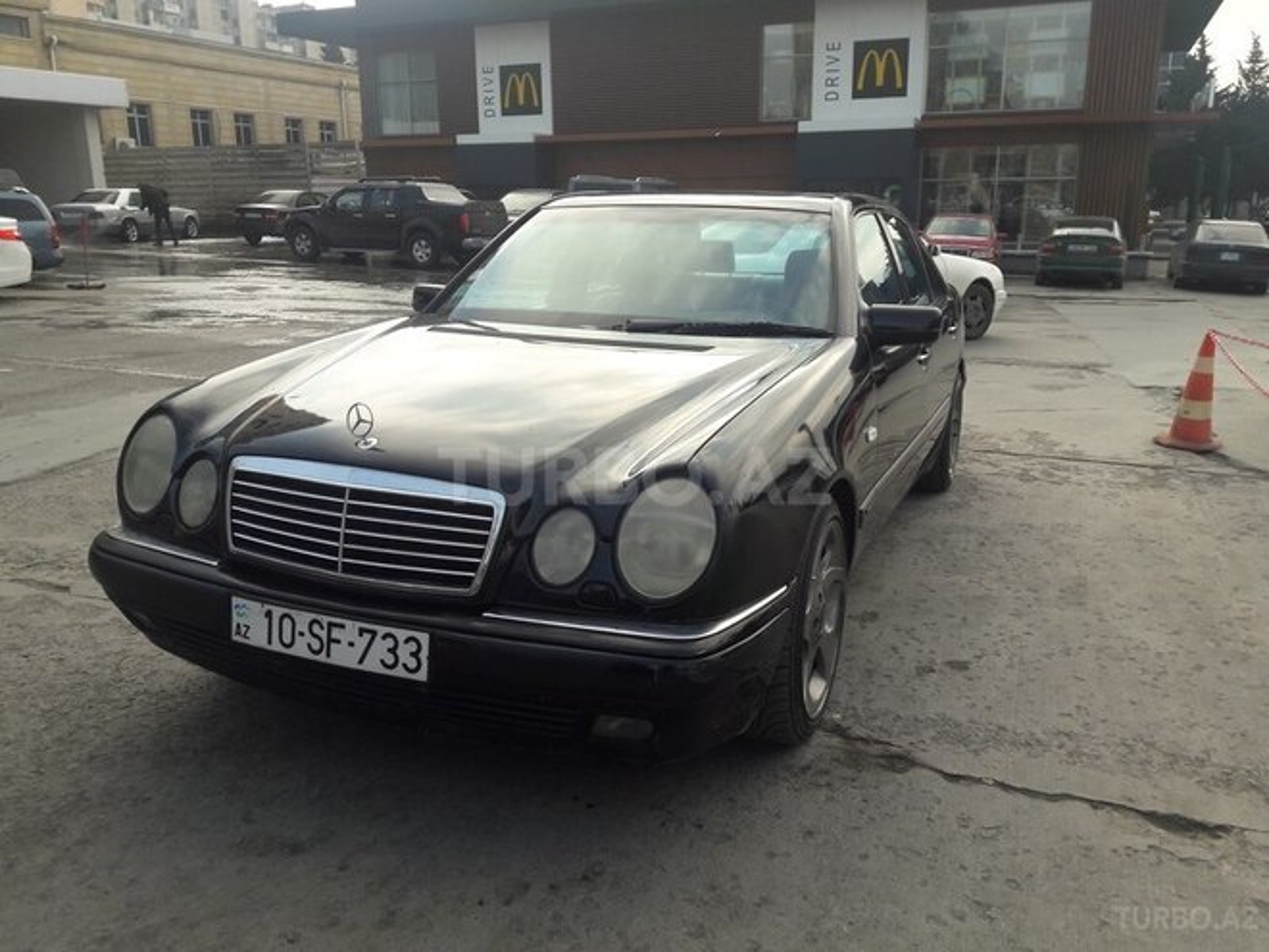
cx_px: 634
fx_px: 1026
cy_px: 476
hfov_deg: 63.4
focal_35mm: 28
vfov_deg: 49.7
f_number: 1.9
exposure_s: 1/806
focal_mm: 3.7
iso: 40
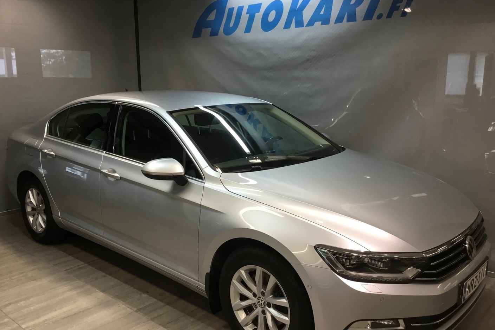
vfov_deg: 40.0
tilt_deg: -11.5
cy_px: 171
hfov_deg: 57.2
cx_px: 247
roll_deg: +1.4
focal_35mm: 33
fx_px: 454
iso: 32
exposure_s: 1/33
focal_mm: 3.3
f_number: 2.4
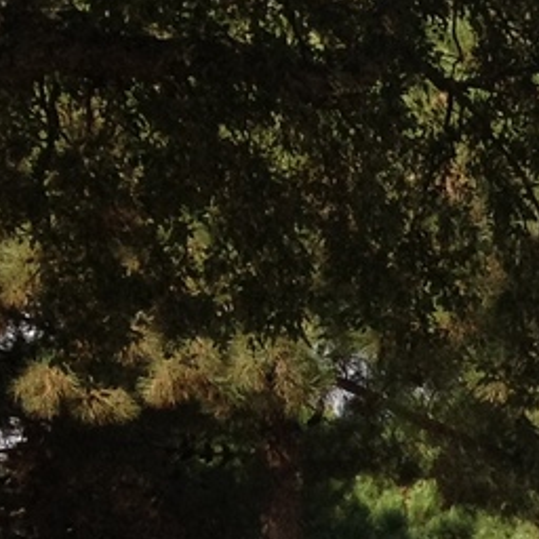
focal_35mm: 193
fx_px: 3400
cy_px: 905
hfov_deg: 8.2
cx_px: 1398
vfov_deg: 8.8
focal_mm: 4.28
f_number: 2.4
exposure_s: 1/890
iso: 64
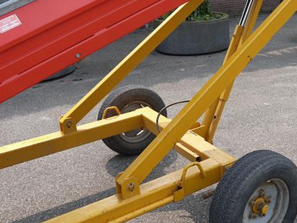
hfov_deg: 37.1
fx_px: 429
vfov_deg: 28.7
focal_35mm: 50
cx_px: 230
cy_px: 60
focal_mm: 16
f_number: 6.3
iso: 100
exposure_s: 1/250
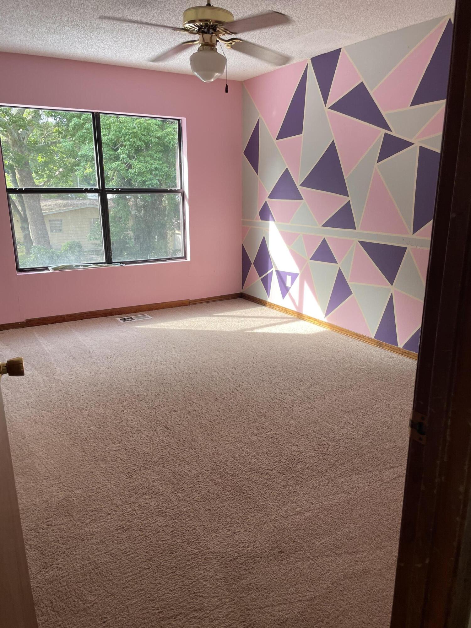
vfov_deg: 67.3
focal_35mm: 26
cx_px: 236
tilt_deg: -16.5
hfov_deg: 53.1
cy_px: 314
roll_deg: +0.6
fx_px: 472
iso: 64
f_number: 1.6
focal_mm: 4.2
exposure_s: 1/121
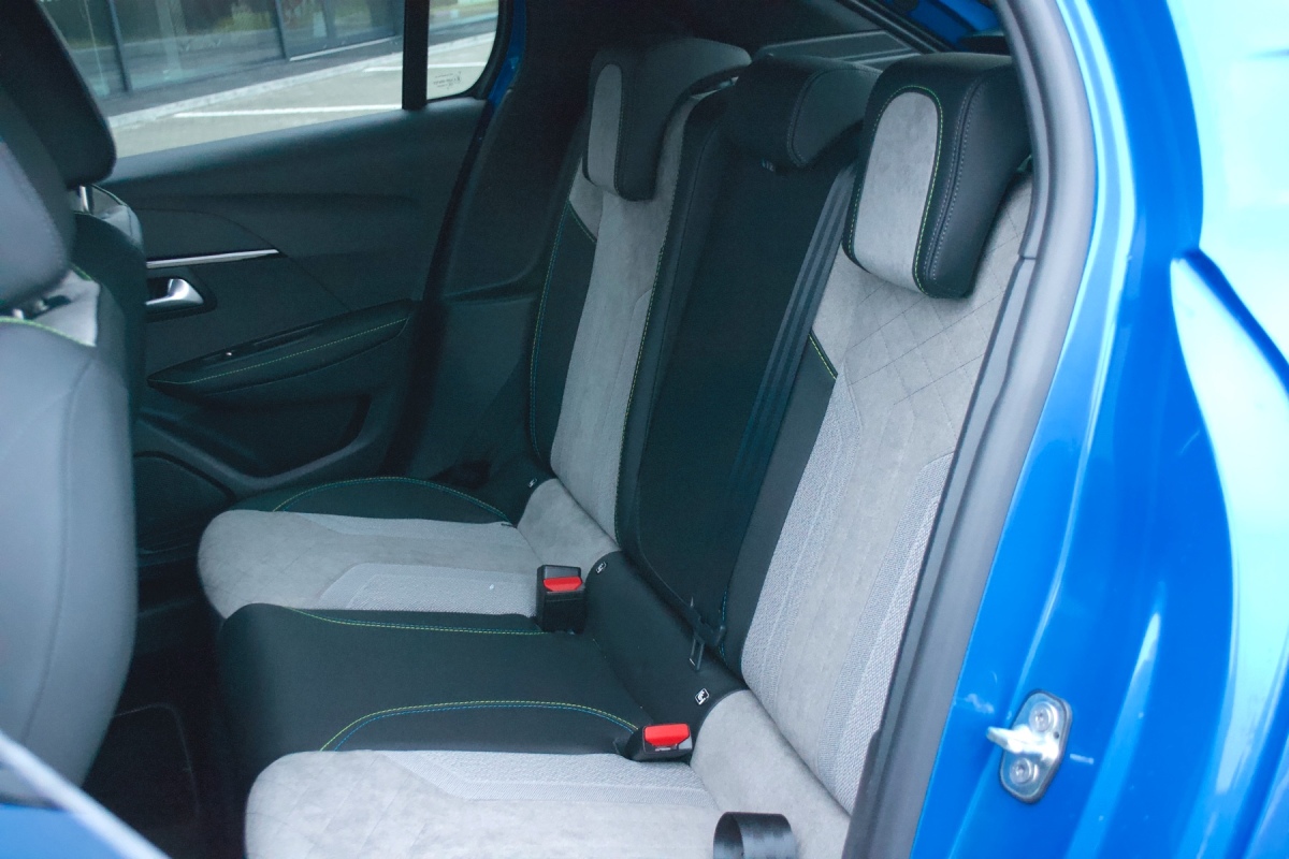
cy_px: 430
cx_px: 644
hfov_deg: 49.6
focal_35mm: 39
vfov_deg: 34.2
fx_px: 1396
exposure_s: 1/25
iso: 3200
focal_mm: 26
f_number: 4.2
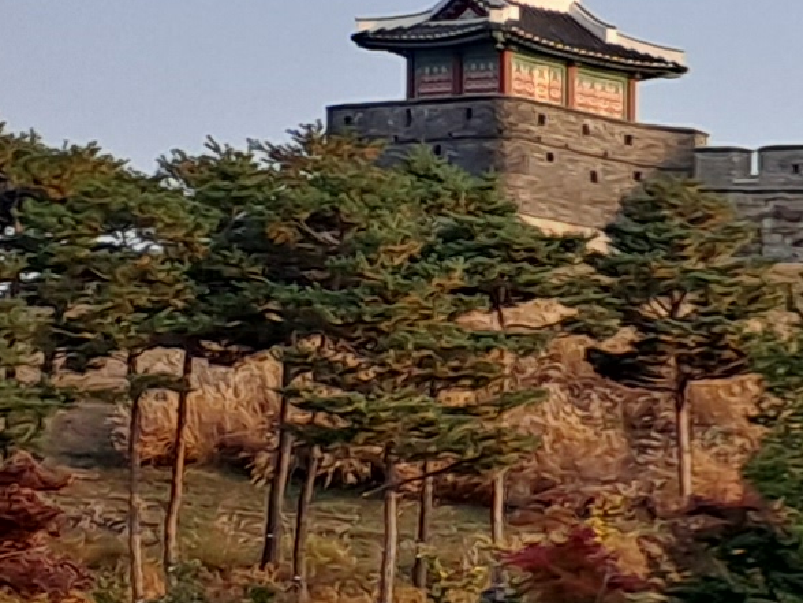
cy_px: 741
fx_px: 3944
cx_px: 2715
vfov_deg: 8.6
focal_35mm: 170
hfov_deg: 8.7
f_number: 2
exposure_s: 1/434
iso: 32
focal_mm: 4.6
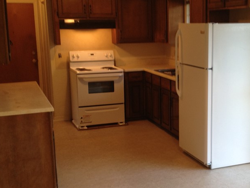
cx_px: 174
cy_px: 99
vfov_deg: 24.8
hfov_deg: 32.3
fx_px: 426
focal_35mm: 59
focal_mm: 4.28
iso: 50
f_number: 2.4
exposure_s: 1/20
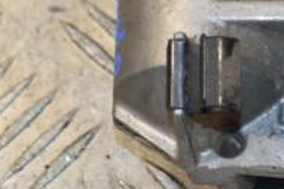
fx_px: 1434
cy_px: -59
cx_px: 289
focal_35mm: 182
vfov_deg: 7.4
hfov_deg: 11.2
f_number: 5
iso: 400
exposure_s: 1/125
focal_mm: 38
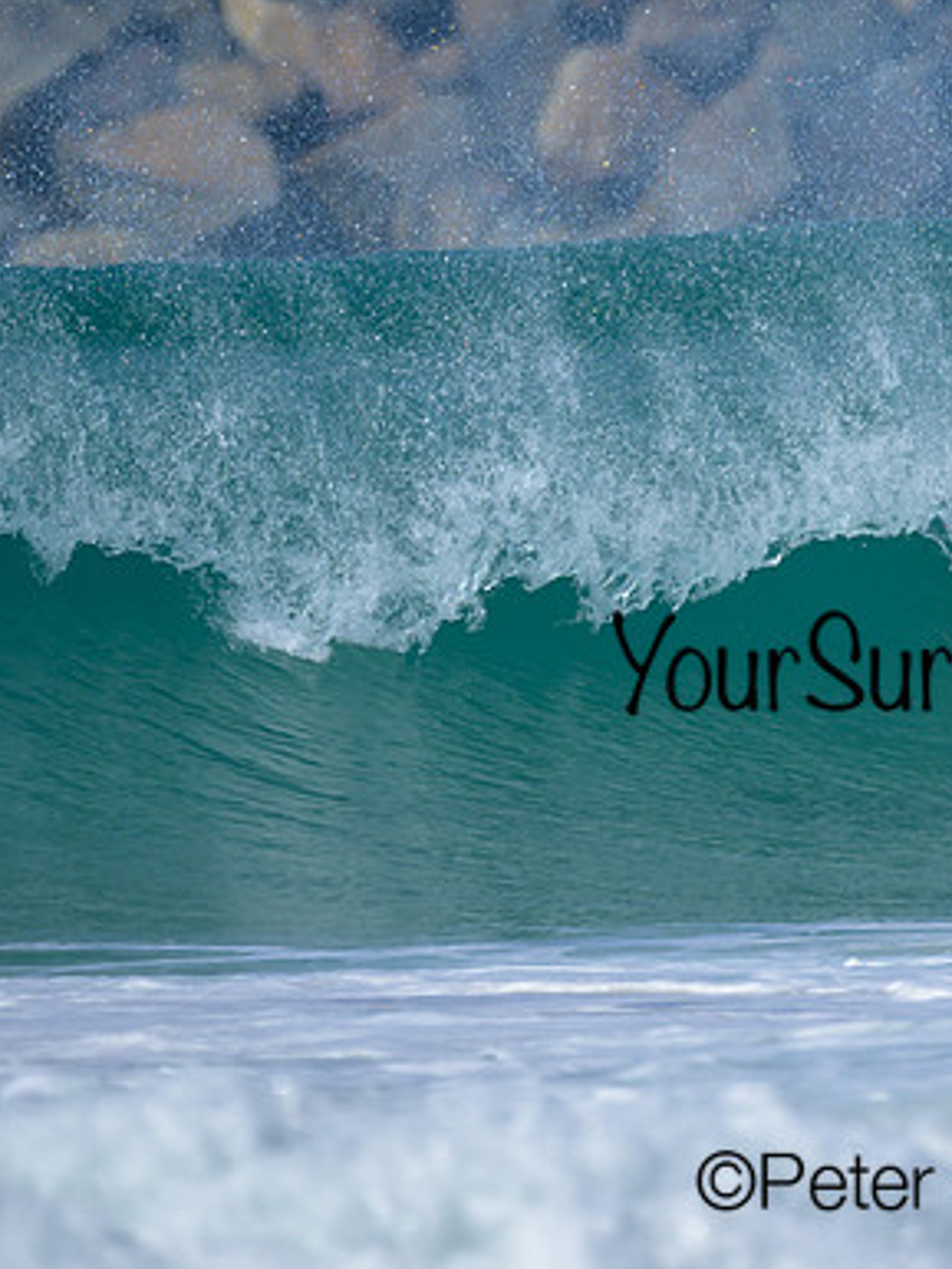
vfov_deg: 1.2
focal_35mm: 1594
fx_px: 58418
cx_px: 804
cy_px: 497
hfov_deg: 0.9
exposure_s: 1/2000
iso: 320
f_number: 6.3
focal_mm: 800
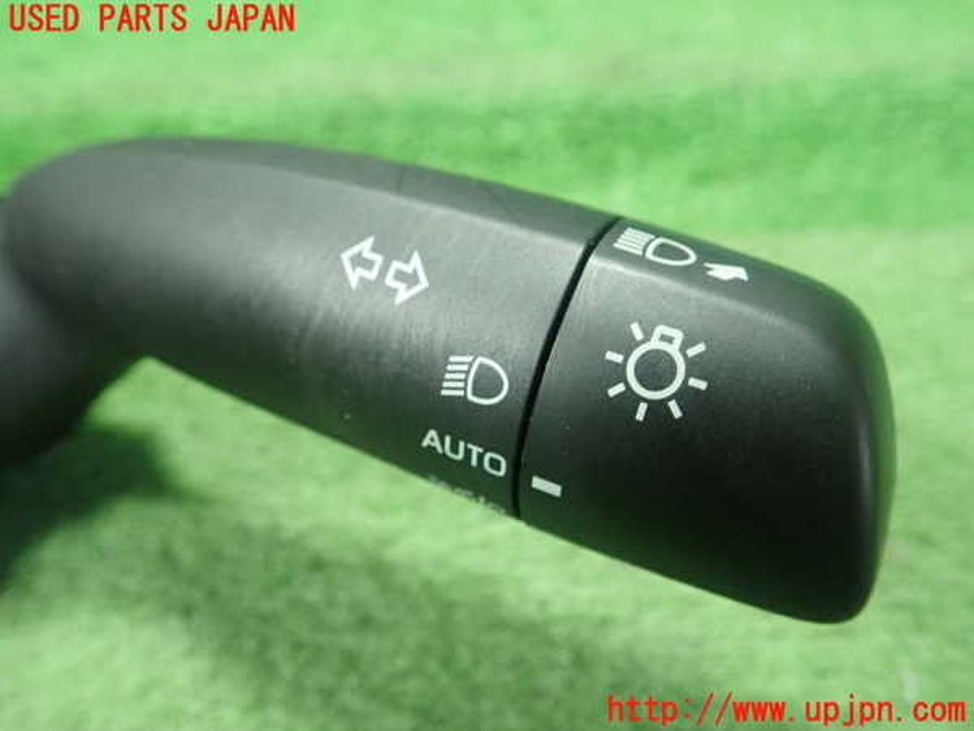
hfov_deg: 60.0
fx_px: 844
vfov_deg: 46.8
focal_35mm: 30
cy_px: 366
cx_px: 487
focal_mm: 5.5
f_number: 2.3
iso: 800
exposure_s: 1/125
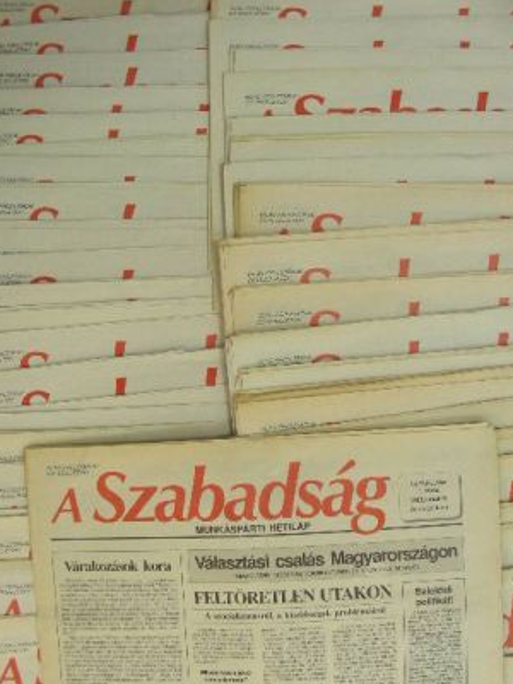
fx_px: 850
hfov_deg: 33.6
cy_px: 370
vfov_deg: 43.8
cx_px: 253
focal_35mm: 43
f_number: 3.5
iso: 170
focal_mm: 6.3
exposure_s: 1/30
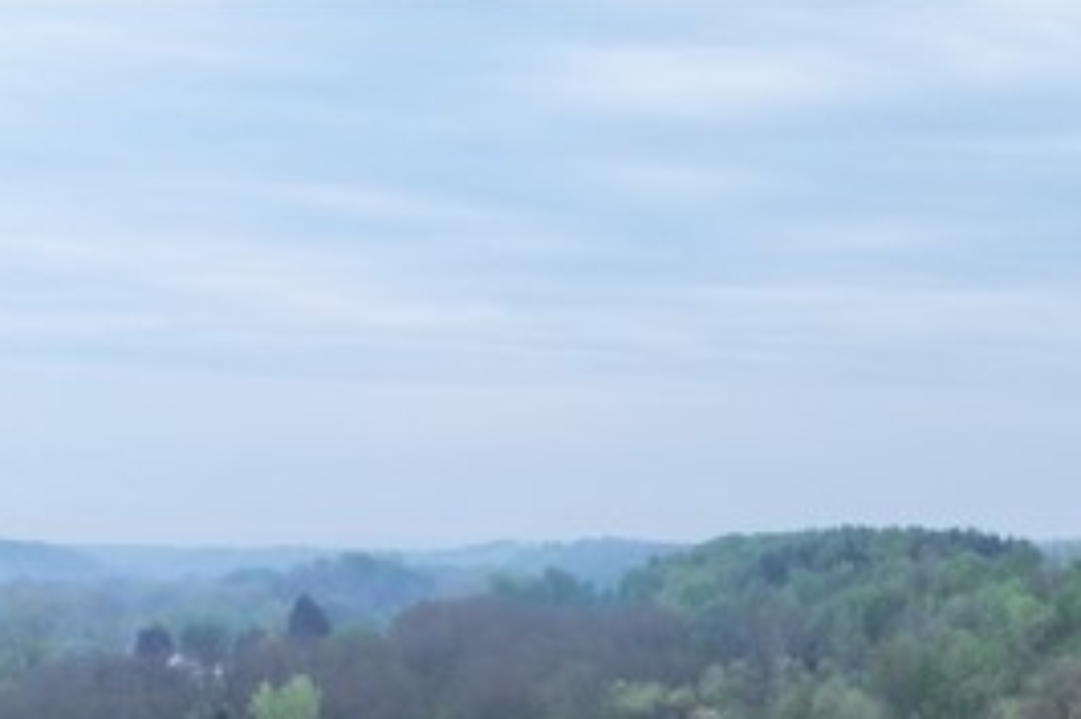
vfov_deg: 12.2
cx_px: 1475
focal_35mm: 96
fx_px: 2881
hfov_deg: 19.3
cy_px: 1546
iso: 160
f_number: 2.8
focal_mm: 12.29
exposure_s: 1/240
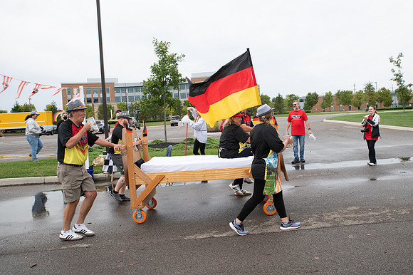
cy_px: 129
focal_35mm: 33
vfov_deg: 39.9
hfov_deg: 57.2
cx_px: 220
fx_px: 379
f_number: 7.1
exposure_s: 1/320
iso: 640
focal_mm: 31
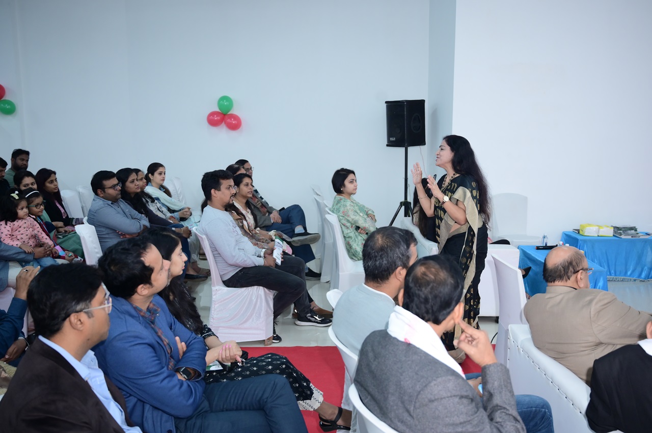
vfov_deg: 38.3
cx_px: 326
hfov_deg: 55.1
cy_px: 216
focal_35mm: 34
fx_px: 624
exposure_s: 1/125
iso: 1600
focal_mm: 34.5
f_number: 4
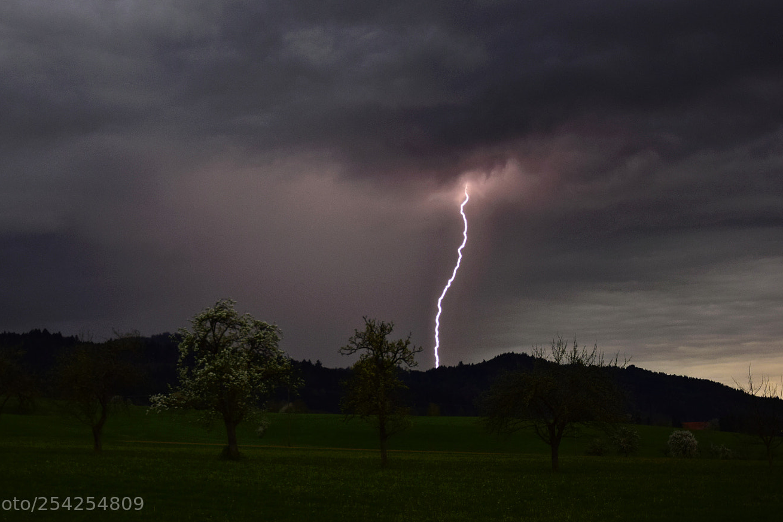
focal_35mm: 55
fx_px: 1196
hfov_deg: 36.1
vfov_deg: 24.6
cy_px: 232
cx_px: 309
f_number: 4.2
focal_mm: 30
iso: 400
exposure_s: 1/40
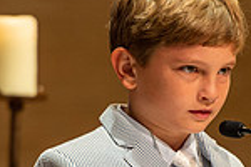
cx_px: 136
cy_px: 190
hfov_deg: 2.7
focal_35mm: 774
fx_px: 5396
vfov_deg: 1.8
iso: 1600
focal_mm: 200
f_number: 2.8
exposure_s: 1/100
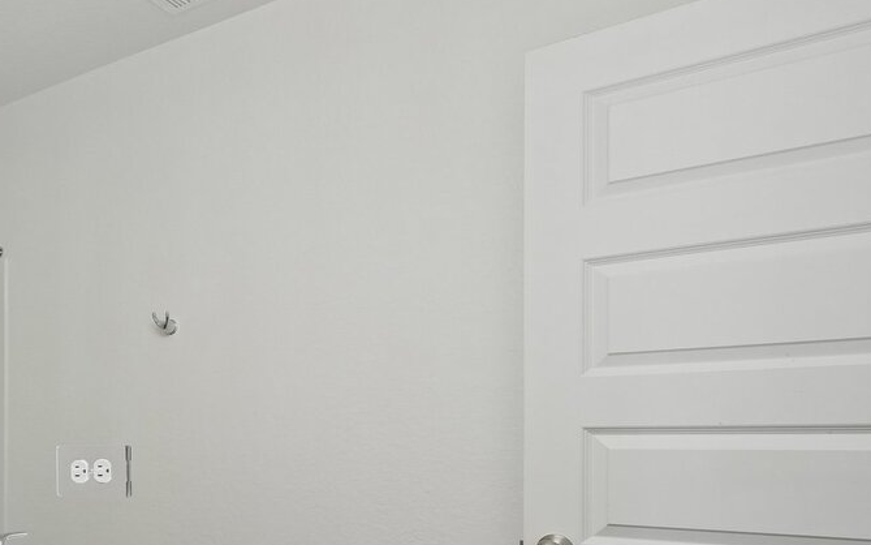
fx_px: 878
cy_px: 455
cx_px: -130
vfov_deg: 33.2
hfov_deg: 40.3
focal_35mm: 37
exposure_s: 1/30
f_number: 8
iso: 500
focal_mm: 15
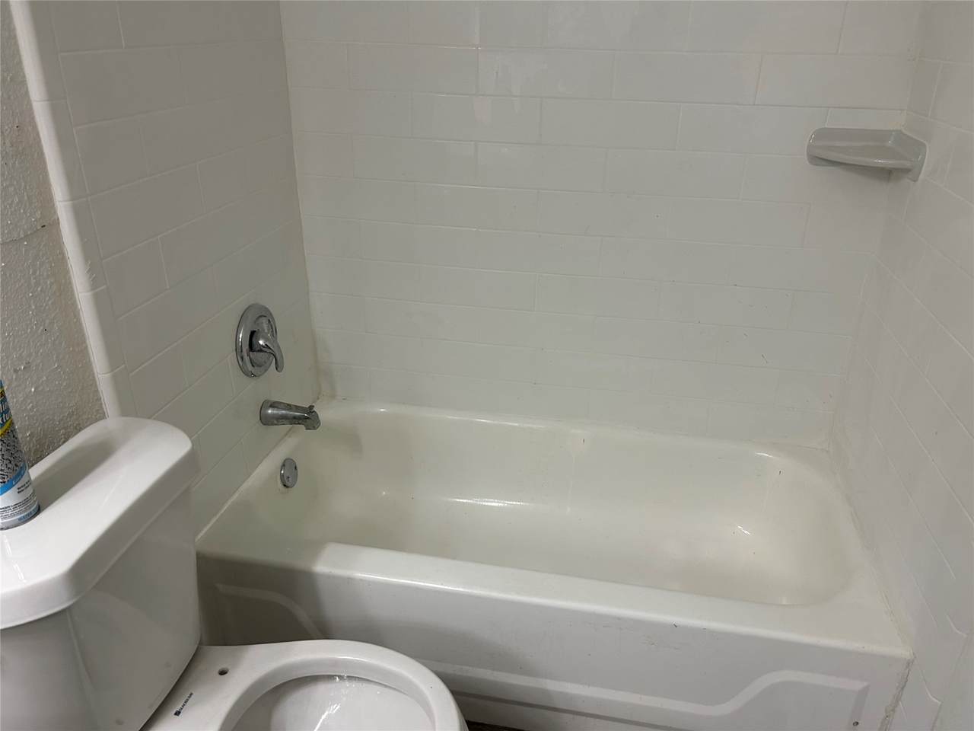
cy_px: 366
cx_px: 487
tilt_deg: -23.3
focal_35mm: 26
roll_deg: -0.6
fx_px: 732
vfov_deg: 53.1
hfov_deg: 67.3
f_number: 1.5
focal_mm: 5.7
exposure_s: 1/120
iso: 100
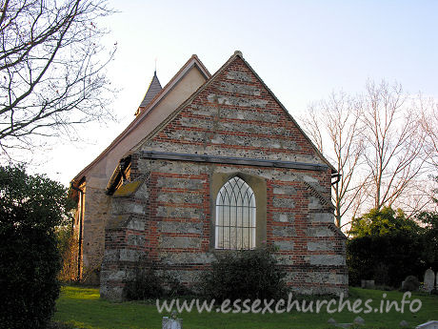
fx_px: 633
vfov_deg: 29.1
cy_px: 164
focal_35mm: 50
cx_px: 219
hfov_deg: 38.2
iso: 50
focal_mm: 12.7
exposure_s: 1/67.4
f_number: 4.4
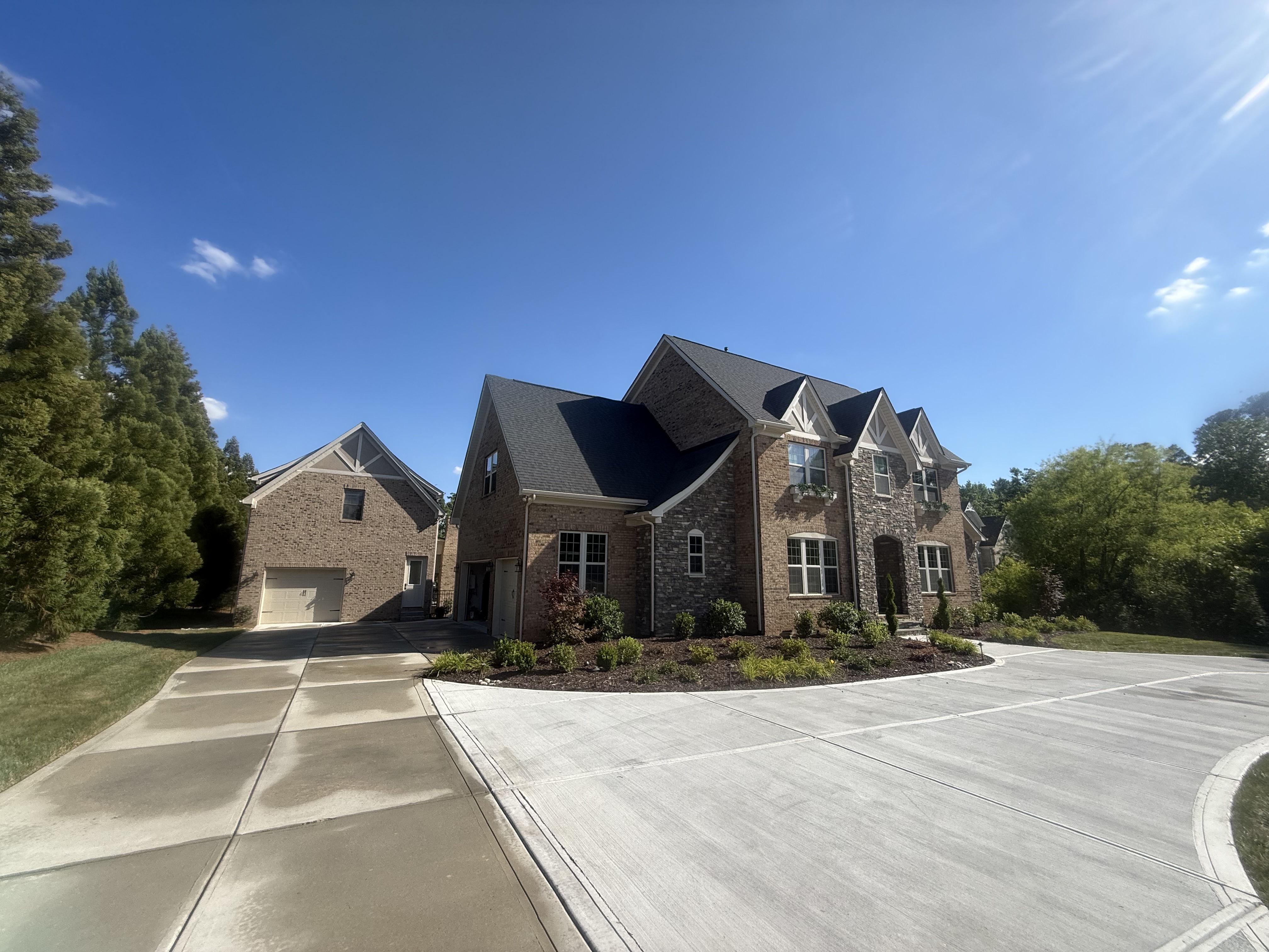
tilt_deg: +11.2
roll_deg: +2.6
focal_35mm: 14
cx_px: 634
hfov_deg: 102.1
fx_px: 513
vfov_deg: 85.7
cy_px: 476
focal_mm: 2.22
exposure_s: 1/1285
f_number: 2.2
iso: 50
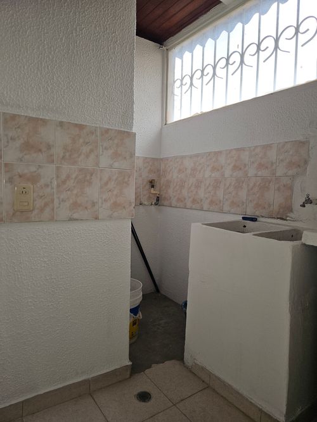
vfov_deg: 73.9
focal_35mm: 23
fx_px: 281
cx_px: 158
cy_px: 211
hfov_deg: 58.9
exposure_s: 1/237
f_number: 1.8
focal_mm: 5.4
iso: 25
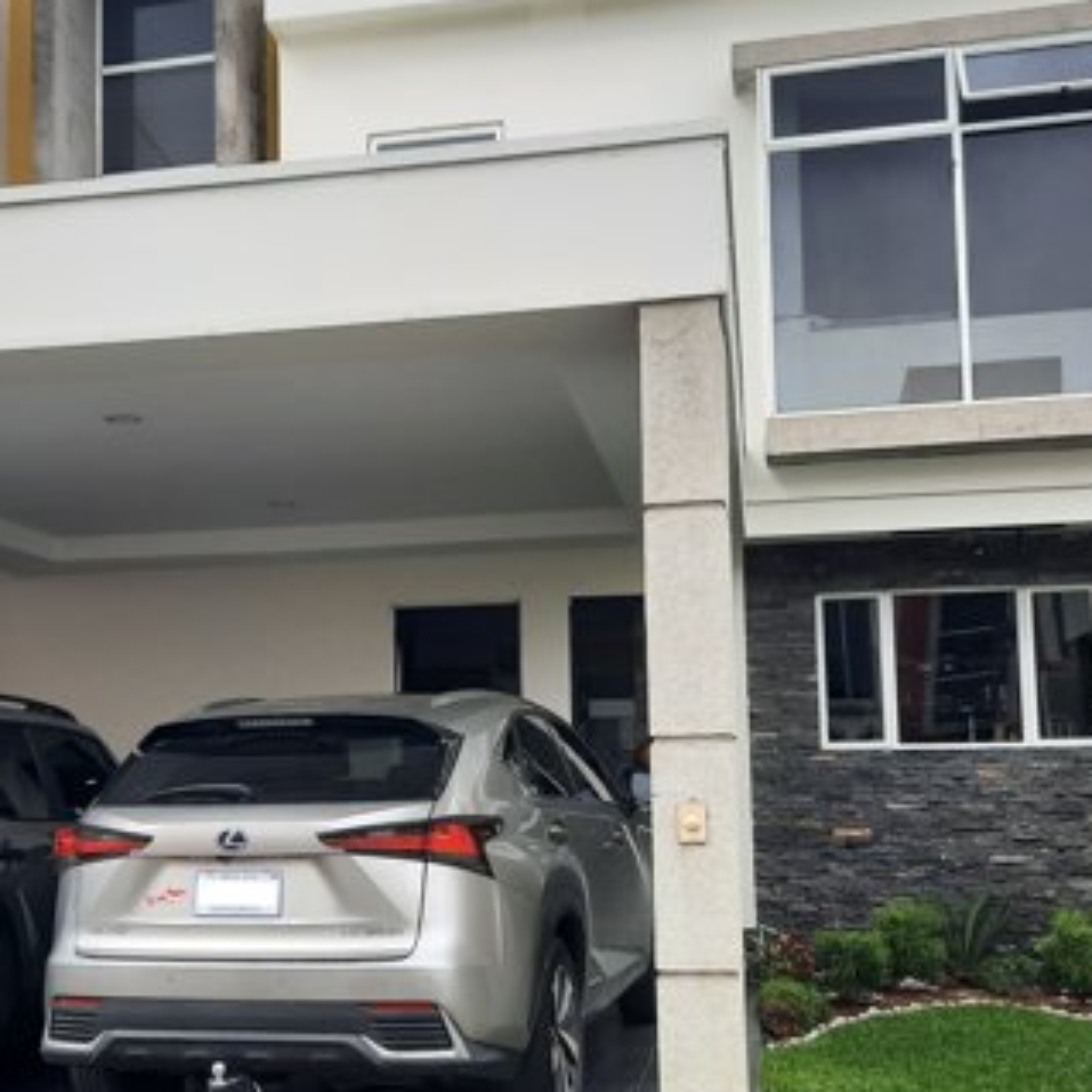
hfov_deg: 38.1
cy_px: 630
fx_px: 1570
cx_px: 423
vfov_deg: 38.3
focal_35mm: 44
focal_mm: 4.6
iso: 32
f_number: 2
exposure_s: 1/287
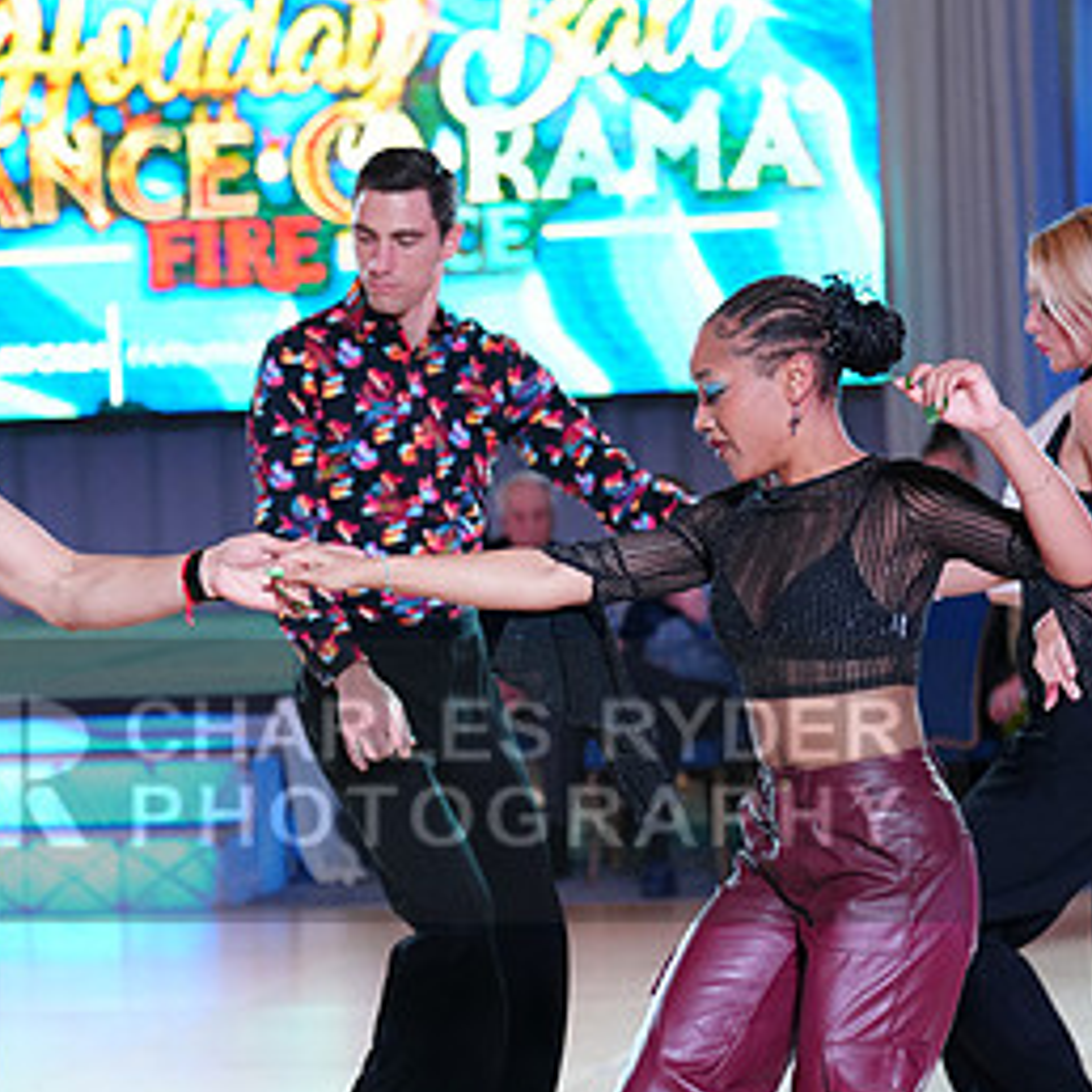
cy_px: 783
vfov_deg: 11.5
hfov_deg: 11.6
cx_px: 387
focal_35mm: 151
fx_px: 5389
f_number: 2.8
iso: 1600
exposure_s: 1/500
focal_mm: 79
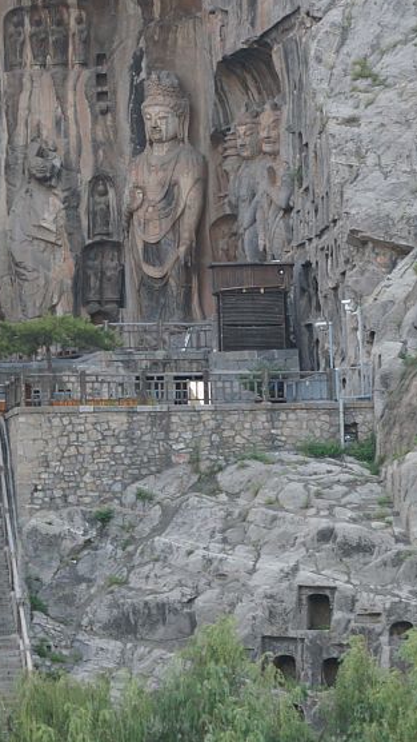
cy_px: 281
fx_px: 4992
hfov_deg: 4.8
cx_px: -87
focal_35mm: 254
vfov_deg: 8.5
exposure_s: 1/125
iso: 400
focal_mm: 75
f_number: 5
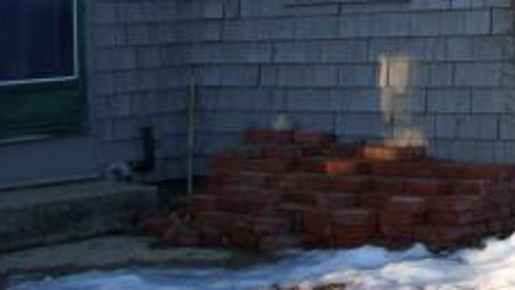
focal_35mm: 105
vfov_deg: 11.2
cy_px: -108
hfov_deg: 19.1
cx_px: 641
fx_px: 1434
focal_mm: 7.8
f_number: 4
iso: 50
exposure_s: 1/201
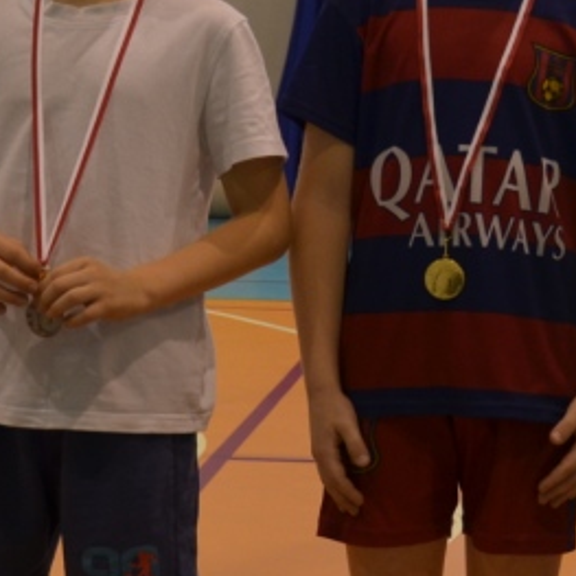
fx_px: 2429
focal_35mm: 129
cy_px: 145
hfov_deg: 13.3
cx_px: 602
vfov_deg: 13.5
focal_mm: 26
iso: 400
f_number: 4
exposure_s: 1/50
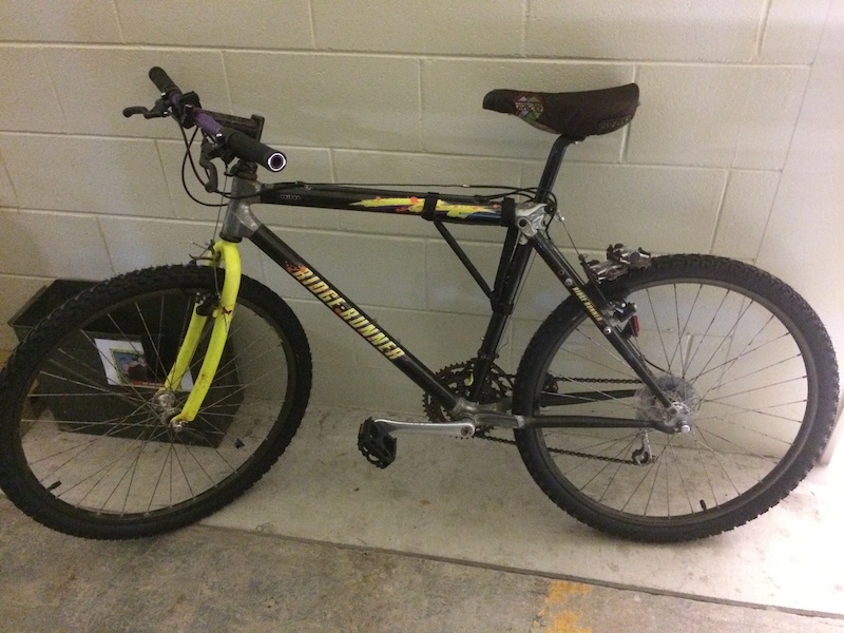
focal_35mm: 29
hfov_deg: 61.7
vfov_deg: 48.2
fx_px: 707
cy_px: 316
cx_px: 422
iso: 800
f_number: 2.2
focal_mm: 4.15
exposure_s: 1/15
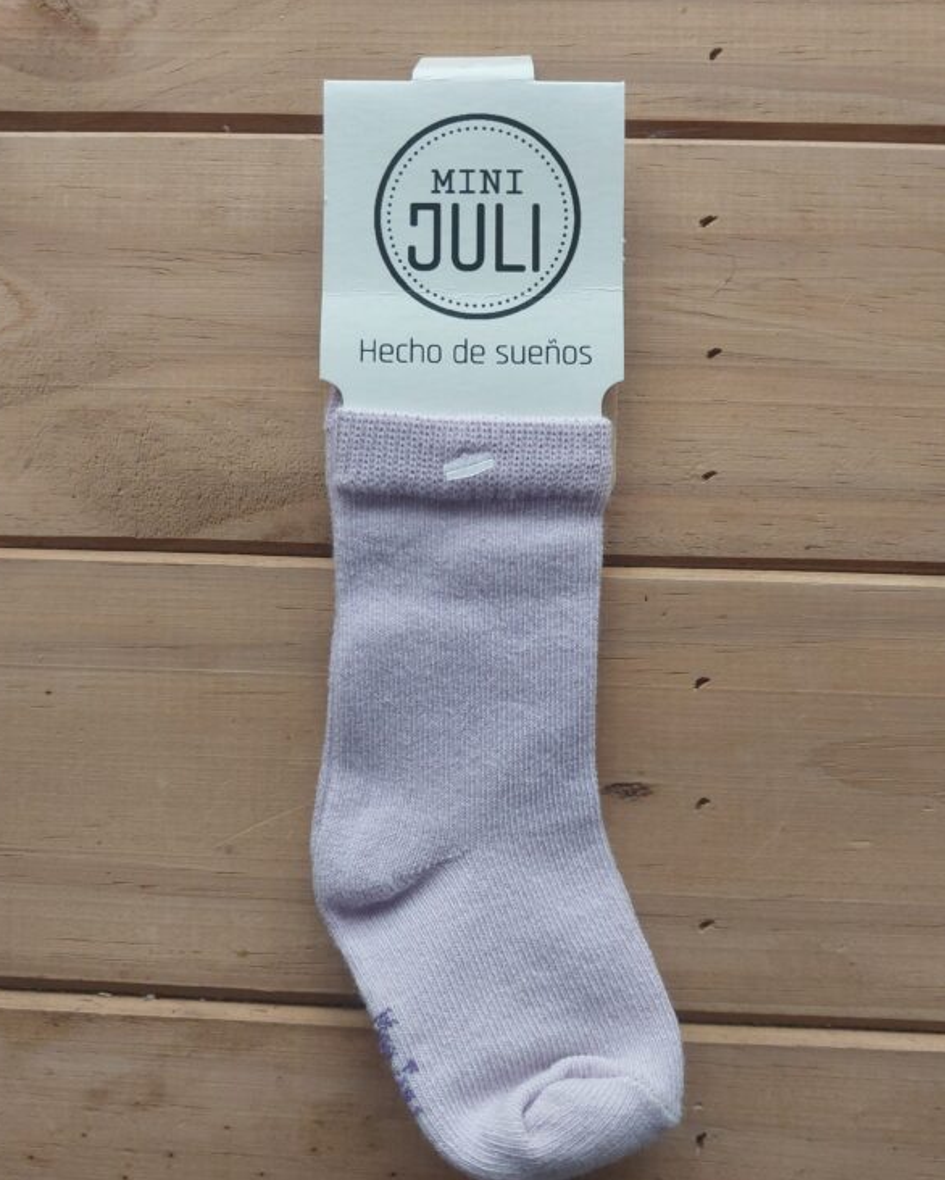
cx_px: 463
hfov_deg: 45.8
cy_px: 640
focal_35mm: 32
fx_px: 1118
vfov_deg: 55.6
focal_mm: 4.6
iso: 100
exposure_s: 1/120
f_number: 1.8
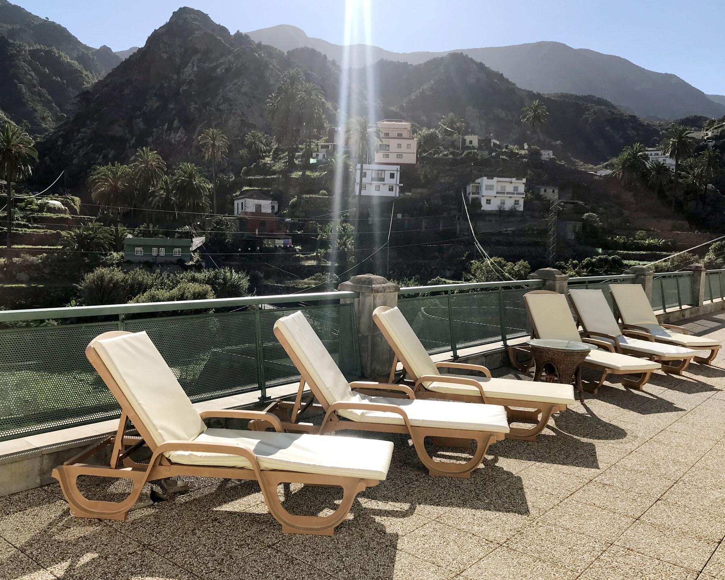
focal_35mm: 30
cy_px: 294
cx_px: 362
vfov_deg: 48.5
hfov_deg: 58.8
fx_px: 644
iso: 20
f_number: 1.8
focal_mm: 3.99
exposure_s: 1/2457
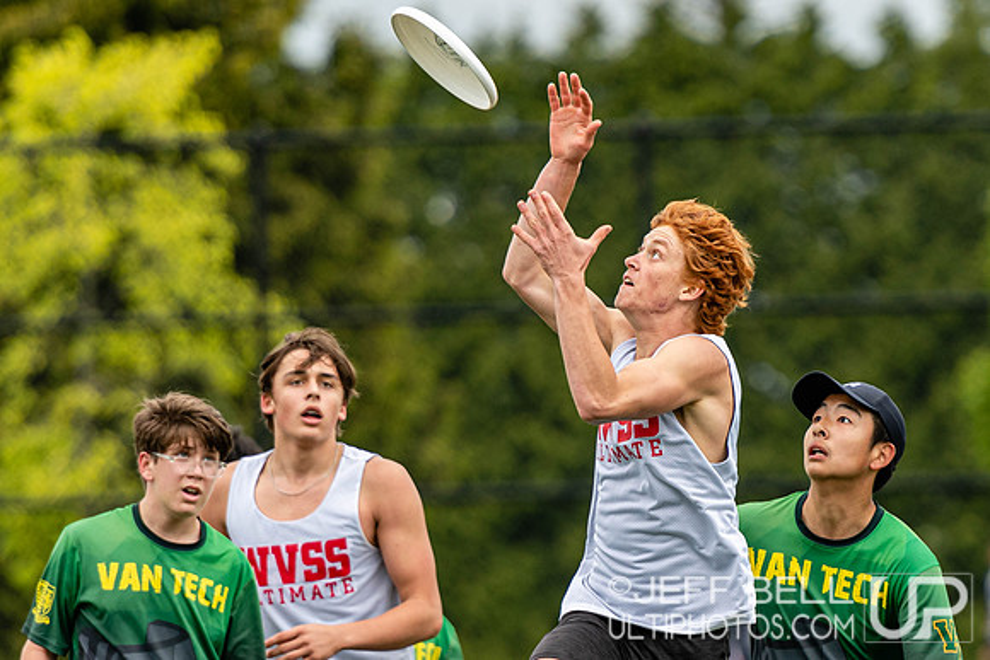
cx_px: 634
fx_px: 14558
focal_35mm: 529
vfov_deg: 2.6
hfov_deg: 3.9
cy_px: 439
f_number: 2.8
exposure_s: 1/1250
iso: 200
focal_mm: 200
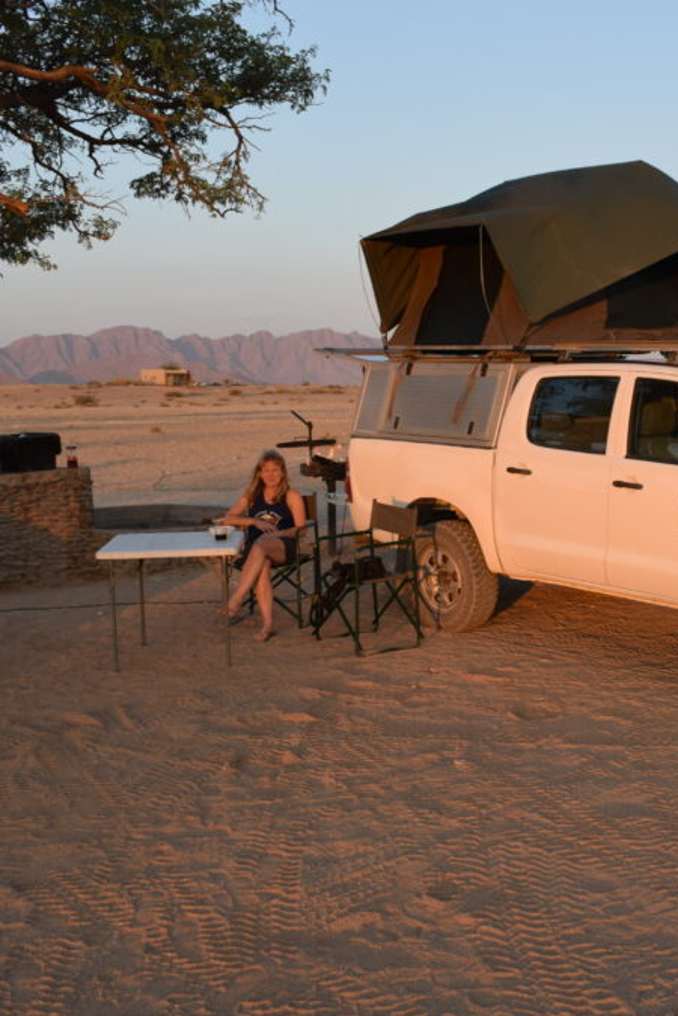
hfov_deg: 32.2
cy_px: 513
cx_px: 493
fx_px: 1157
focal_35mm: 41
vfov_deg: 47.4
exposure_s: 1/160
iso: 200
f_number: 6.3
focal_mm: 18
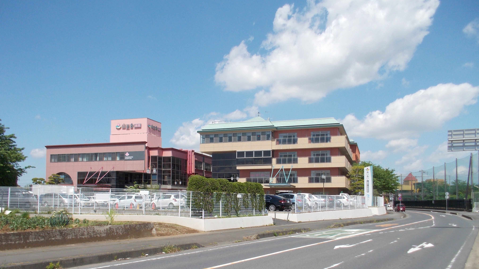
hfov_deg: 61.0
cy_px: 181
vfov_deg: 36.3
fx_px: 406
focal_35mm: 32
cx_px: 242
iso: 80
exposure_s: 1/800
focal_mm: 4.1
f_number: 3.3
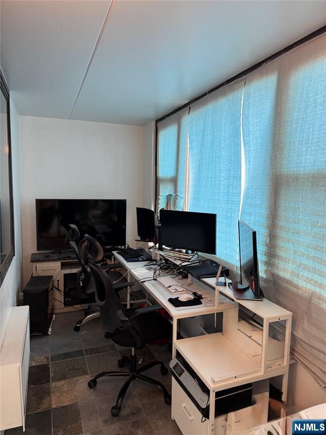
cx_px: 163
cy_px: 218
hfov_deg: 56.8
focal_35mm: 24
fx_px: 301
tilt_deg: -6.2
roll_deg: -0.4
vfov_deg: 71.6
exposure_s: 1/120
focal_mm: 6.76
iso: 125
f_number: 1.78
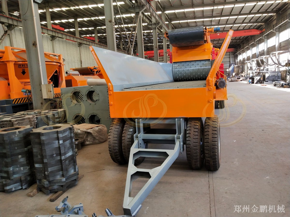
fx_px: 251
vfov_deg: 46.8
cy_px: 108
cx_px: 145
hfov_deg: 60.0
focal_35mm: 30
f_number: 1.8
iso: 179
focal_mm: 3.95
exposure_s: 1/120
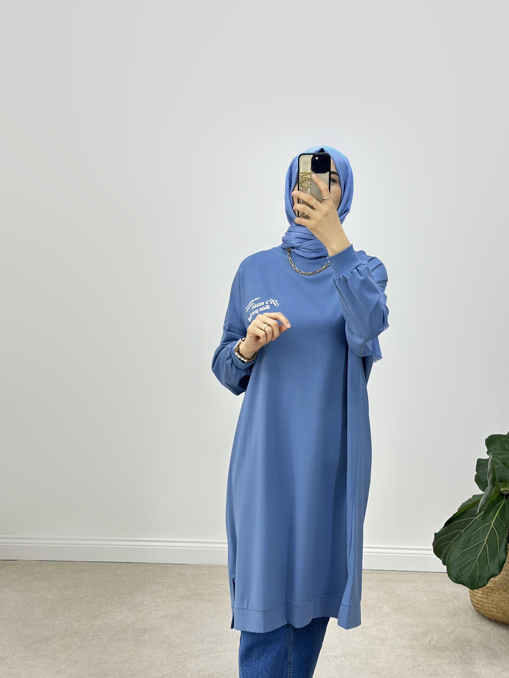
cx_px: 292
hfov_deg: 25.2
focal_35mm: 58
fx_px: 1137
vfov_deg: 33.2
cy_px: 309
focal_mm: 6.86
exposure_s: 1/215
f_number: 1.78
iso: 80
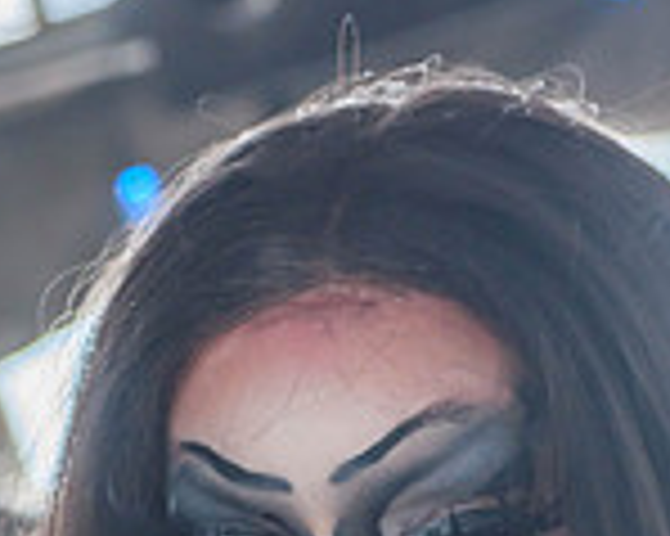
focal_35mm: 297
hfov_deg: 6.5
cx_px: 531
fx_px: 5885
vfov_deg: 5.1
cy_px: 883
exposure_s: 1/500
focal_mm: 70
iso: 400
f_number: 5.6
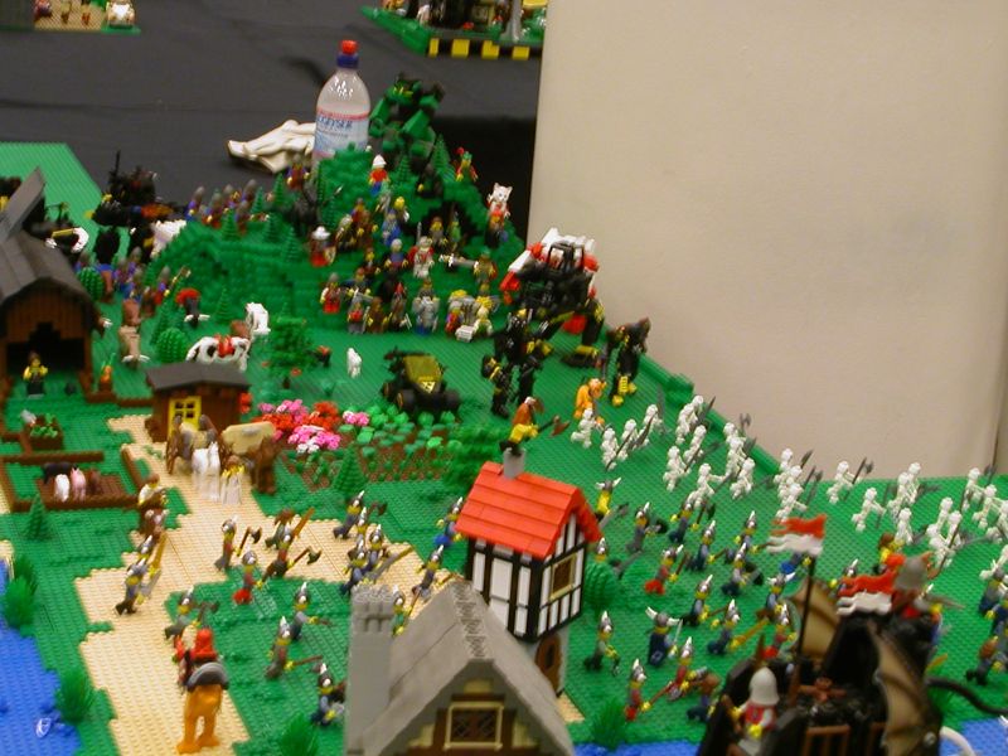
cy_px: 378
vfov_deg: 19.1
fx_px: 2242
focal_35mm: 77
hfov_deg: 25.3
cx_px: 504
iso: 100
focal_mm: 11.8
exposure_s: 1/5.5
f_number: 4
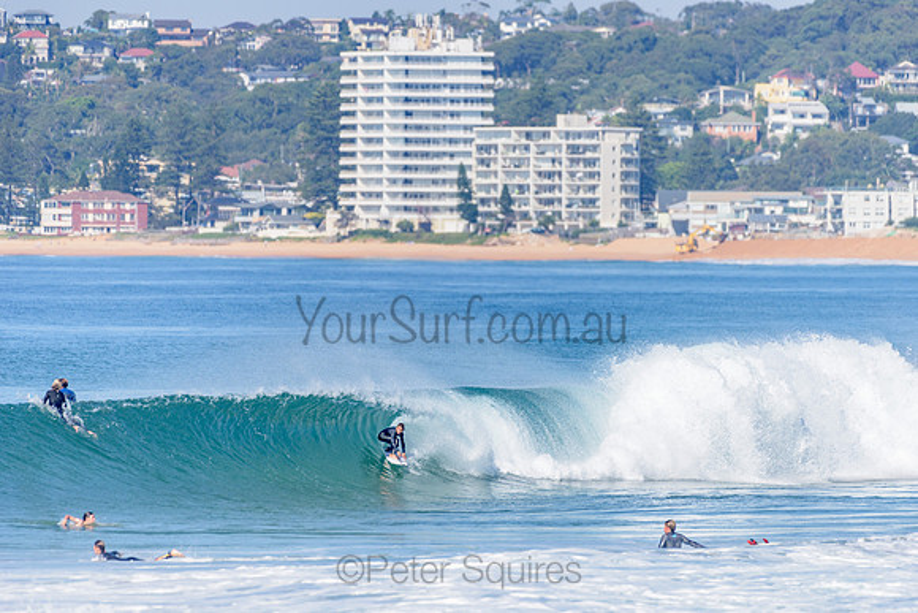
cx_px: 459
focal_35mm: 500
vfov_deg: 2.8
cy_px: 306
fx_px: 12752
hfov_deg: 4.1
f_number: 5.6
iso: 160
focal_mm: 500
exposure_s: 1/2000
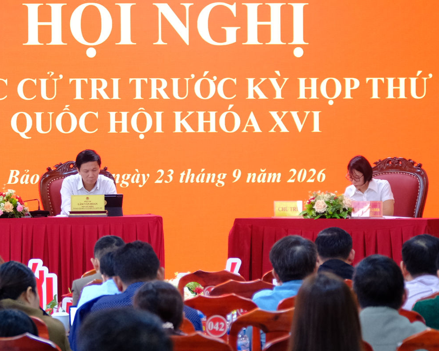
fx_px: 2286
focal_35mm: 176
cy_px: 198
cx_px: 118
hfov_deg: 10.9
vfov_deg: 8.8
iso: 1600
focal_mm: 60.8
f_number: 4
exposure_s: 1/40
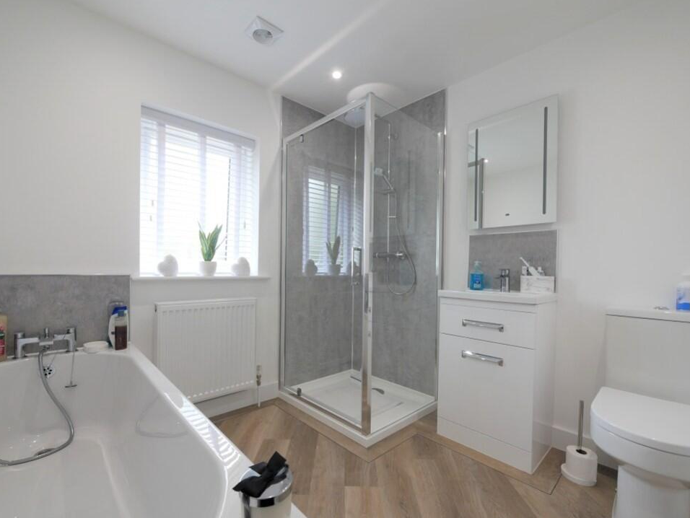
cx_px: 343
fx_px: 299
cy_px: 270
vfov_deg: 81.8
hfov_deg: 98.1
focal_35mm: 15
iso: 200
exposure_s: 1/60
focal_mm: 7
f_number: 4
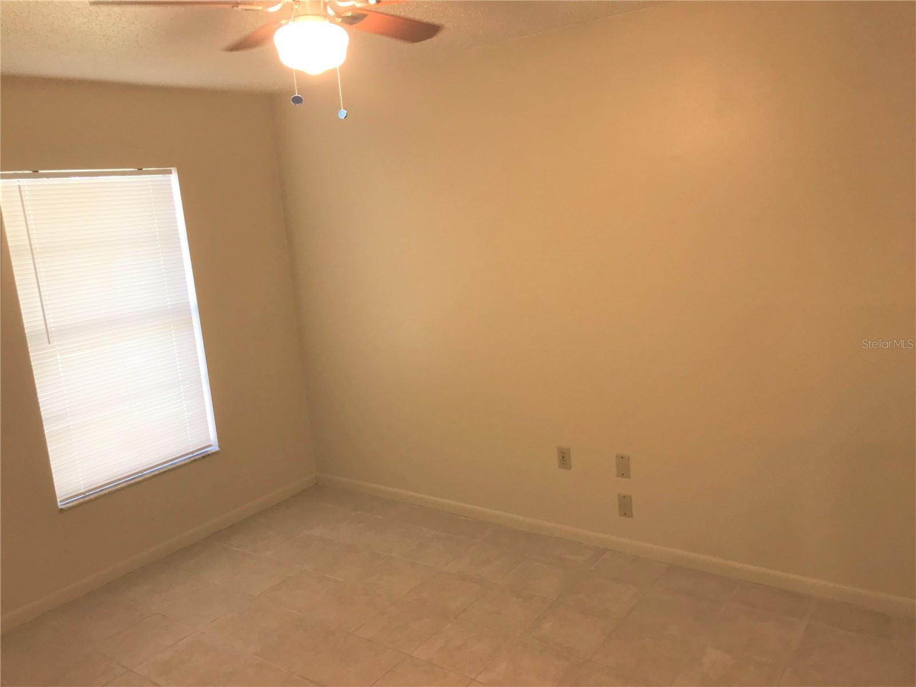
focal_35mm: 28
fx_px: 741
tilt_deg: -10.9
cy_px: 344
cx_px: 458
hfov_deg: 63.4
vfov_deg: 49.7
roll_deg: +4.4
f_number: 1.8
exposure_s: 1/30
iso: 32
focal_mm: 3.99
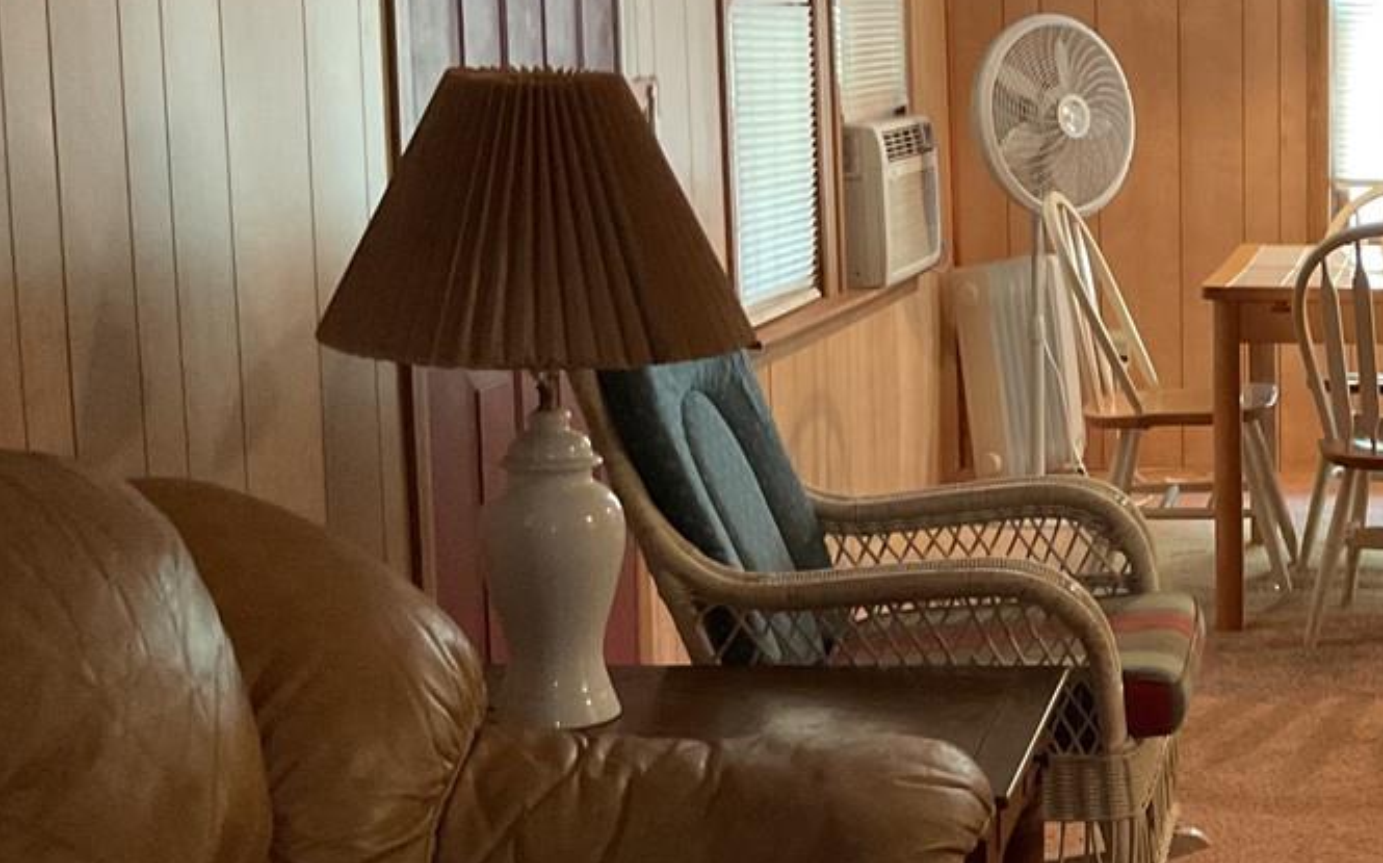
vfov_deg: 17.6
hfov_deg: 25.5
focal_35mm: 74
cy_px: 489
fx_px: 2788
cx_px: 1589
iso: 320
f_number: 1.8
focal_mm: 3
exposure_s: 1/30
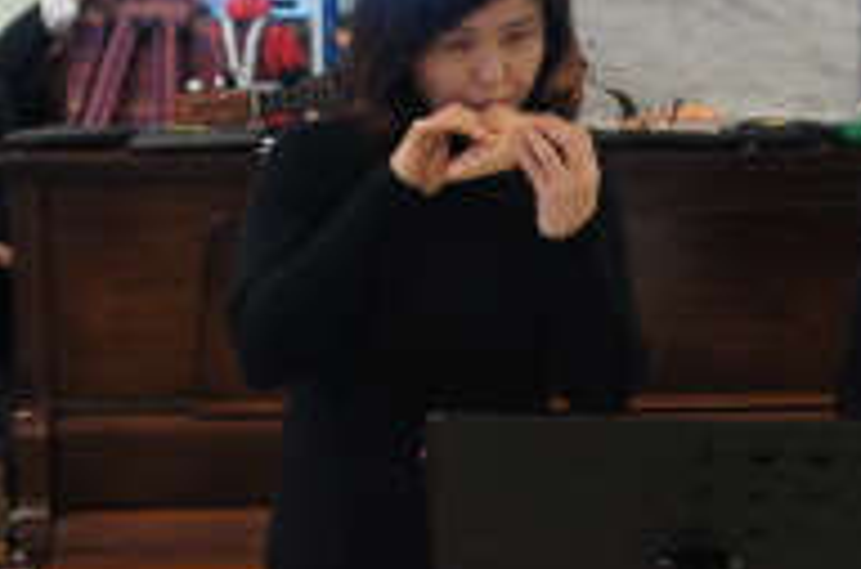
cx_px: 632
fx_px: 2663
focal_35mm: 112
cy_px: 484
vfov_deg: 12.1
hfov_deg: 18.3
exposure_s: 1/20
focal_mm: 23
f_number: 4
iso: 400
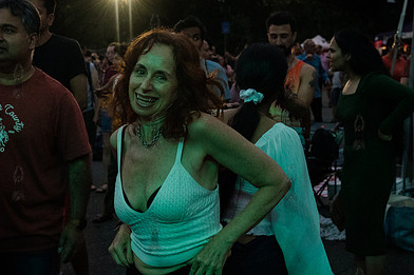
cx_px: 143
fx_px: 793
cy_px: 172
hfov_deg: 29.1
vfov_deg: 19.7
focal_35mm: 69
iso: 6400
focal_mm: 32
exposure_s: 1/250
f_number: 4
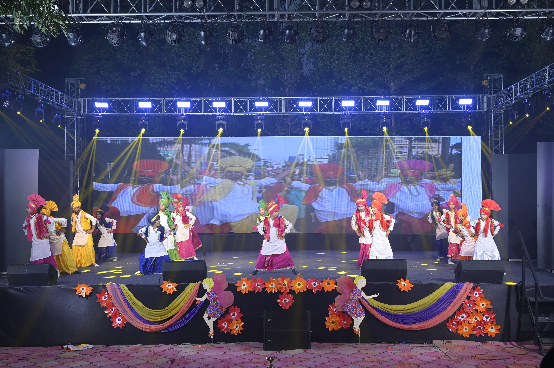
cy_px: 184
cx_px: 277
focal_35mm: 40
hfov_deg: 48.5
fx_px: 615
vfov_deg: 33.4
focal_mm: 40
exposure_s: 1/200
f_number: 7.1
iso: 1000
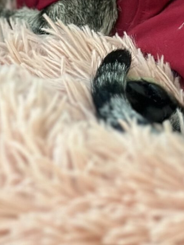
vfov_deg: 10.1
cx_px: 151
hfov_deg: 7.7
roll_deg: -4.7
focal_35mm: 193
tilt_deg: -17.6
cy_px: -57
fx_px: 1367
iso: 400
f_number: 1.78
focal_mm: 6.86
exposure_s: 1/33
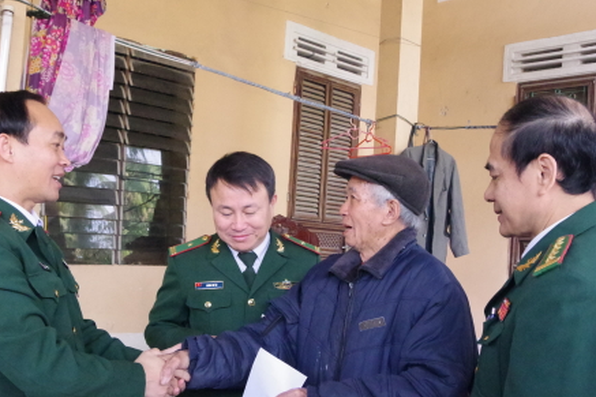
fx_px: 645
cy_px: 224
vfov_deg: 34.1
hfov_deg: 49.6
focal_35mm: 39
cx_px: 295
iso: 12800
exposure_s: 1/400
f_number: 8
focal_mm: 21
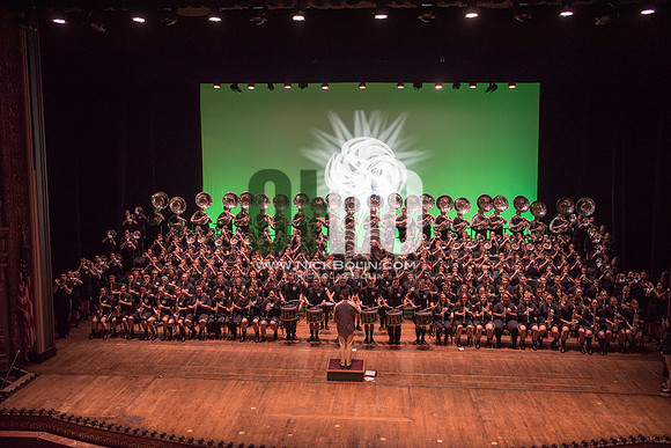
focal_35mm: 35
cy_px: 224
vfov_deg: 37.9
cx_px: 336
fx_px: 652
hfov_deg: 54.4
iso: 800
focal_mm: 35
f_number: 2.8
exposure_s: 1/640
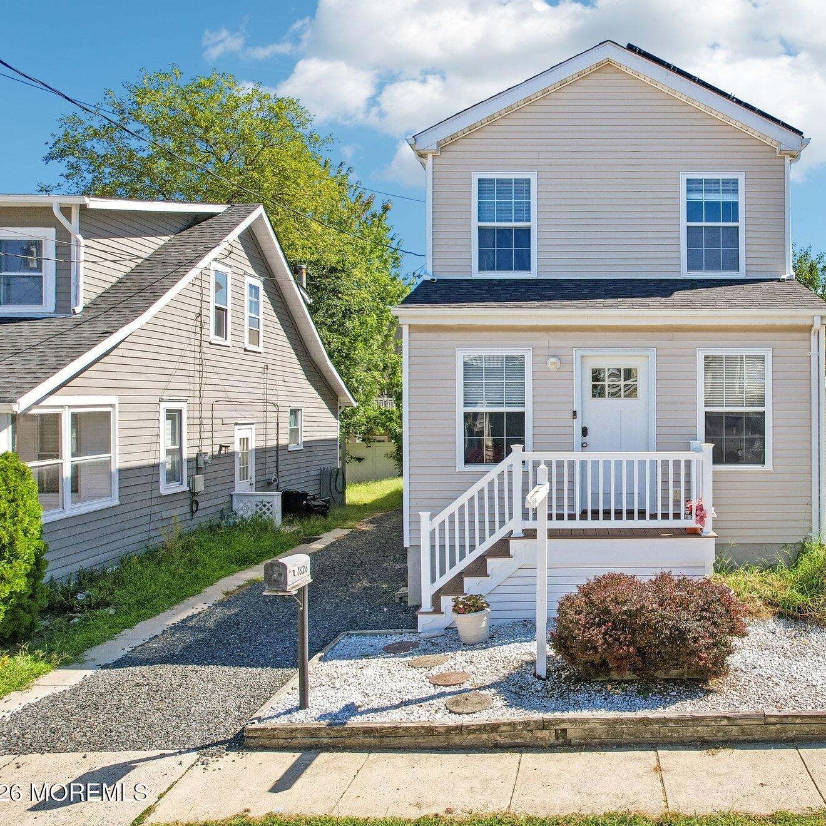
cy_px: 405
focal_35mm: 29
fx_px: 783
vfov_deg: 55.6
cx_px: 590
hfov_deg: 53.8
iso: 100
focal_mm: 8.4
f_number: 2.8
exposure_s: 1/1250
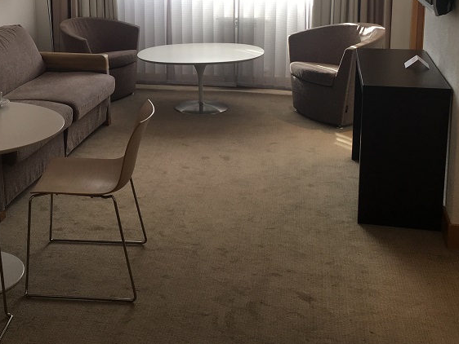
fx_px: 690
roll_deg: +2.6
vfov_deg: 27.4
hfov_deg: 35.8
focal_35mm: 52
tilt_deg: -10.9
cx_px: 101
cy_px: 63
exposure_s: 1/50
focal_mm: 4.15
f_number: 2.2
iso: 25
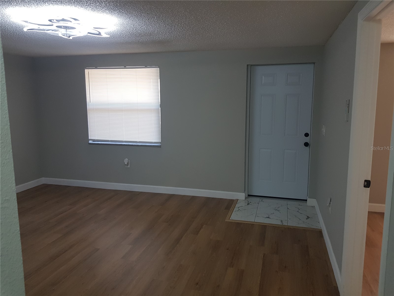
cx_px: 197
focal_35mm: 26
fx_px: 296
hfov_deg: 67.3
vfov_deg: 53.1
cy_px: 148
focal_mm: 4.3
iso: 125
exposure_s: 1/60
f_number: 1.7
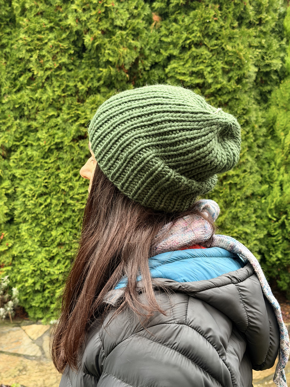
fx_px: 536
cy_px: 194
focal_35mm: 48
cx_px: 145
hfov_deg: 30.3
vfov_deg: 39.7
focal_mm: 6.76
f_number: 1.78
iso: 100
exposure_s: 1/70
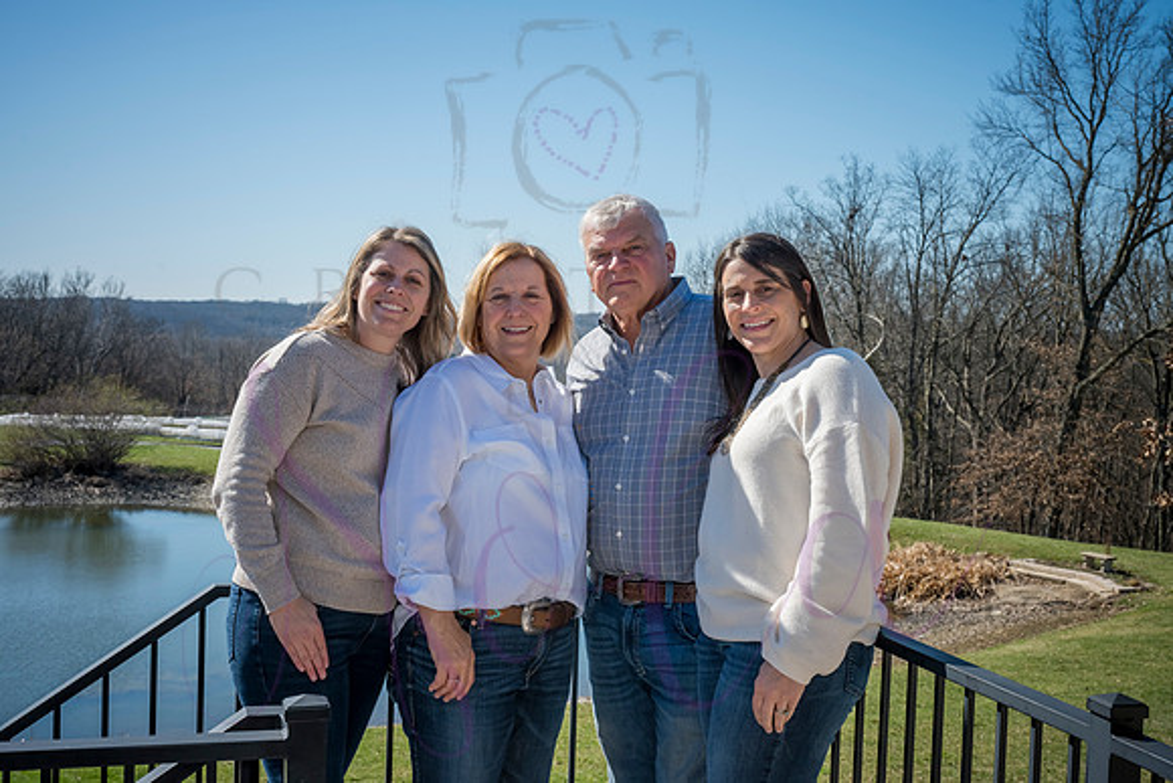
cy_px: 392
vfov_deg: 29.9
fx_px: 1467
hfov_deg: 43.6
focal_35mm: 45
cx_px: 586
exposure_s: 1/640
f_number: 11
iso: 400
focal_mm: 45
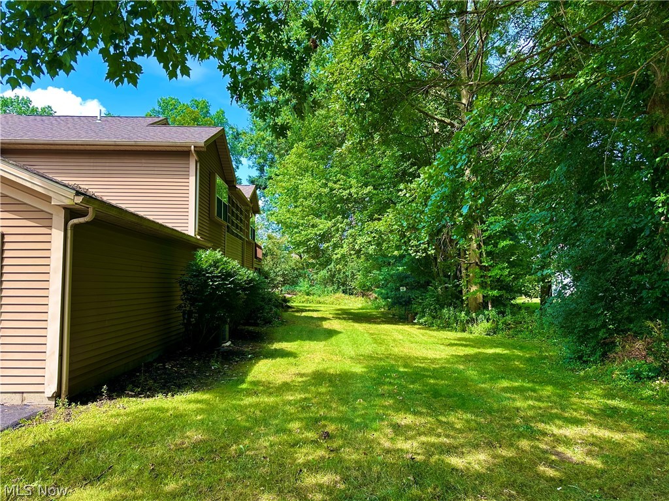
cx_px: 334
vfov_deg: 56.8
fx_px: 464
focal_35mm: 24
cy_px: 250
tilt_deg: +4.7
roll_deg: +0.1
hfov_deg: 71.6
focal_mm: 6.86
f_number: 1.78
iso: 80
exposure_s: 1/604
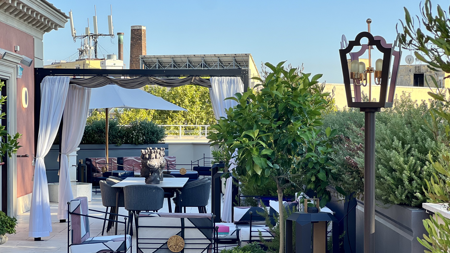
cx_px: 222
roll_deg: -0.1
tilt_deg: -1.7
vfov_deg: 13.6
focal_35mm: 89
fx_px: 1062
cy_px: 163
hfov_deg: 23.9
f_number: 2.8
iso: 20
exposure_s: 1/125
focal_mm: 9
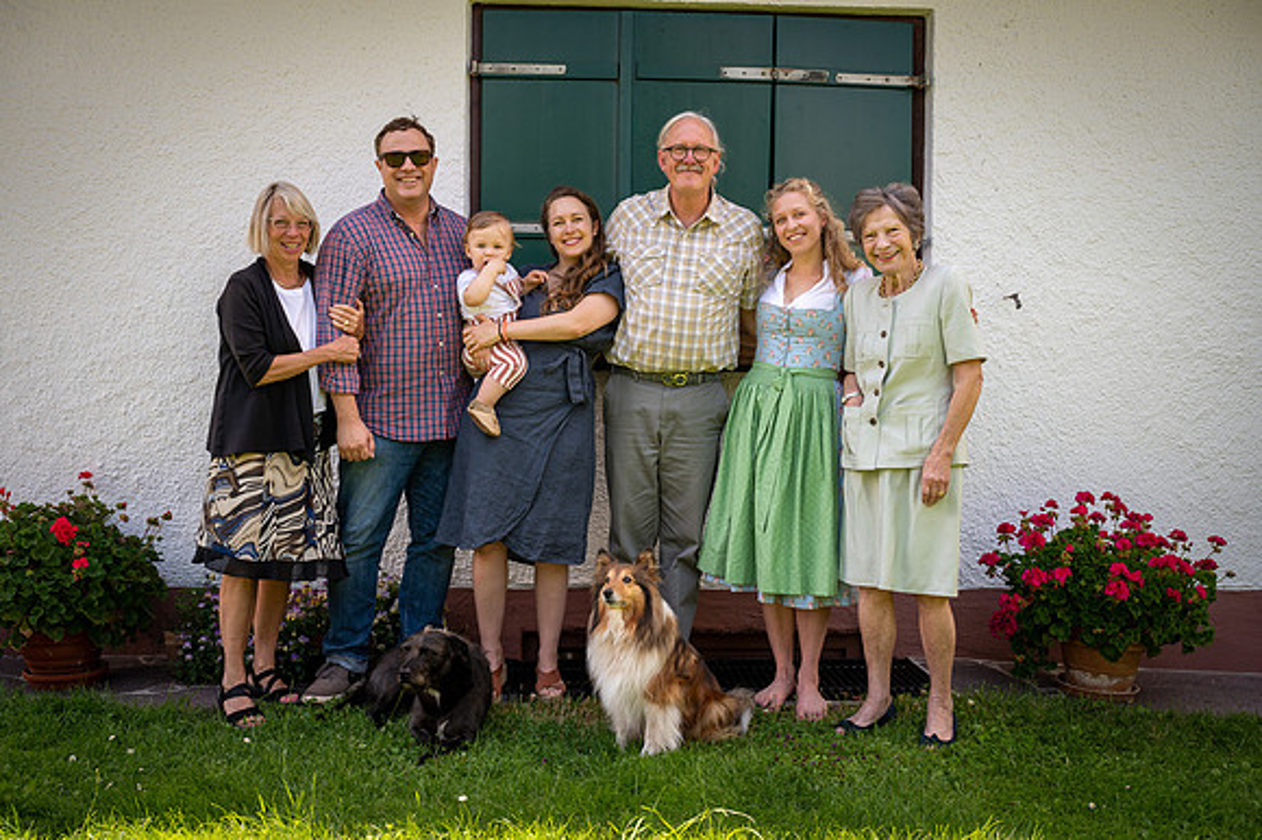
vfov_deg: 39.4
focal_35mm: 34
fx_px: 1174
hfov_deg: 56.5
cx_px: 631
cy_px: 420
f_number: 8
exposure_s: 1/200
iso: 250
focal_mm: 33.5
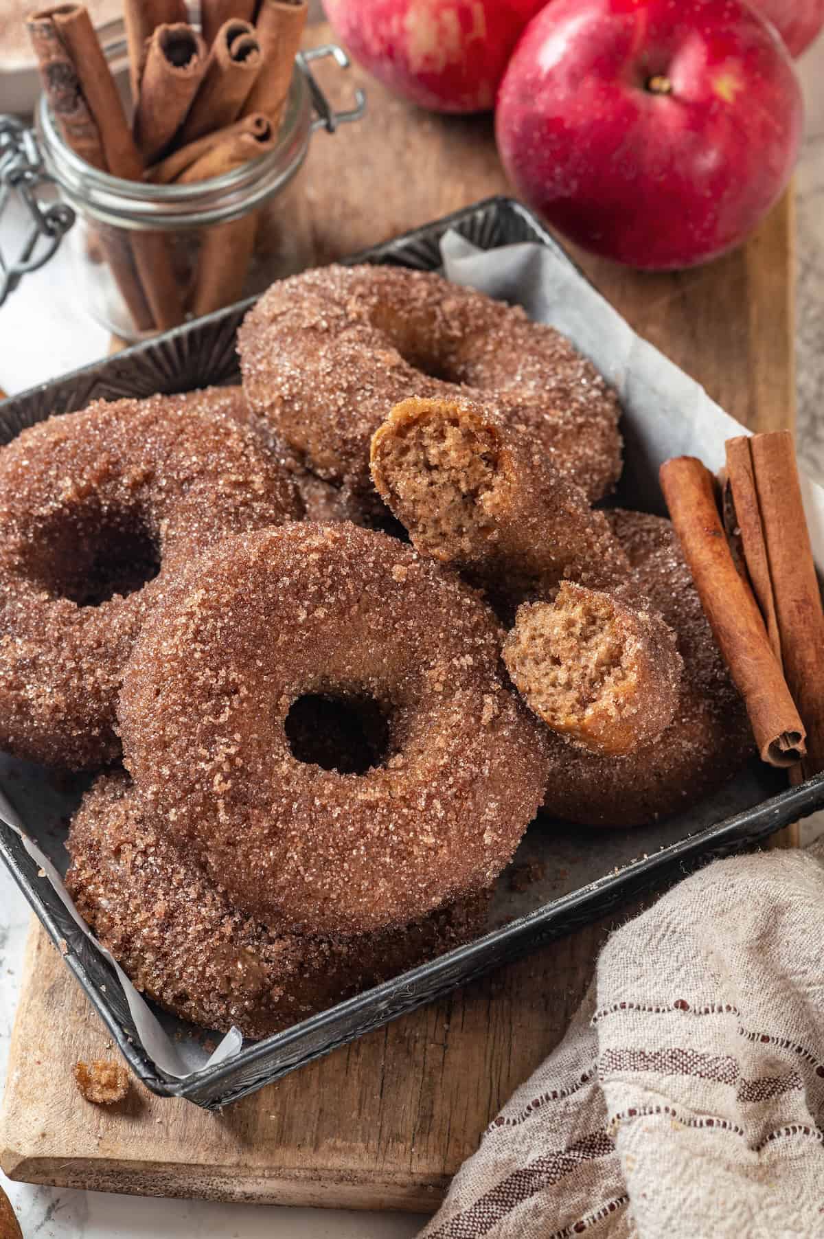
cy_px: 620
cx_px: 412
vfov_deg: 19.5
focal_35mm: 105
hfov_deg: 13.0
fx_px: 3610
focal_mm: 105
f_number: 14
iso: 100
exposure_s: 1/160
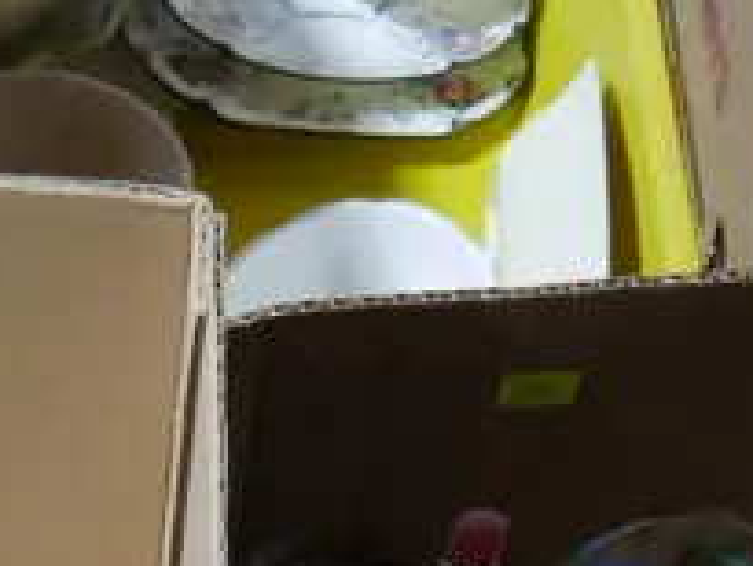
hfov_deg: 13.9
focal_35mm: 140
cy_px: 1139
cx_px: -18
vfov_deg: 9.8
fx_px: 3047
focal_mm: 14
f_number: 3.5
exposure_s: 1/60
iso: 400
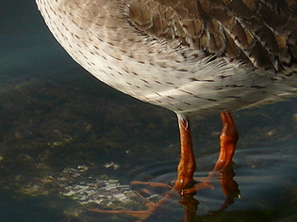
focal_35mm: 1298
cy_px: -31
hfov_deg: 1.5
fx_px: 11132
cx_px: -1
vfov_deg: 1.1
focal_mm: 72.1
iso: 100
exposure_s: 1/800
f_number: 5.6
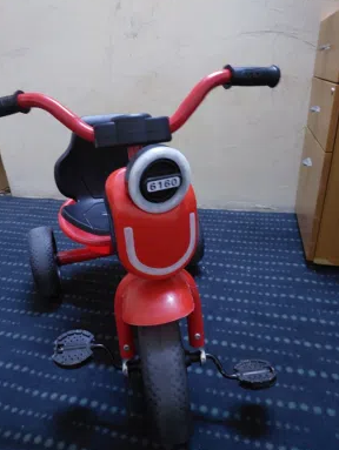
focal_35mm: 24
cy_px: 219
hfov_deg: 56.9
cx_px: 164
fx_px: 313
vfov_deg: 71.5
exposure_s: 1/14.3
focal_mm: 5.06
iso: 640
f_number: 1.8
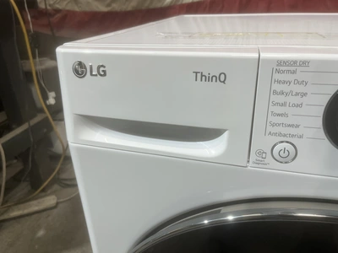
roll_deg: +2.7
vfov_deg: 53.1
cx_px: 169
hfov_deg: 67.3
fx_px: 254
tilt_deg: -25.5
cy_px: 126
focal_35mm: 26
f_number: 1.6
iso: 125
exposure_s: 1/120
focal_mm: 5.1
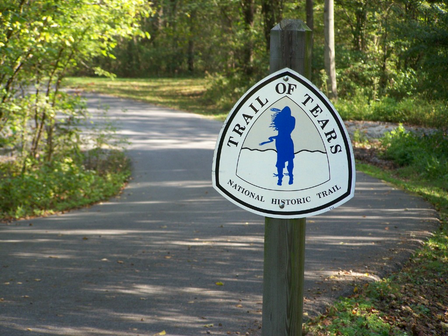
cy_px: 168
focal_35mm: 169
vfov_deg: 8.8
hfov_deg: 11.7
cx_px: 224
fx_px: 2187
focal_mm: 28
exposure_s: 1/125
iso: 80
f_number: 3.3
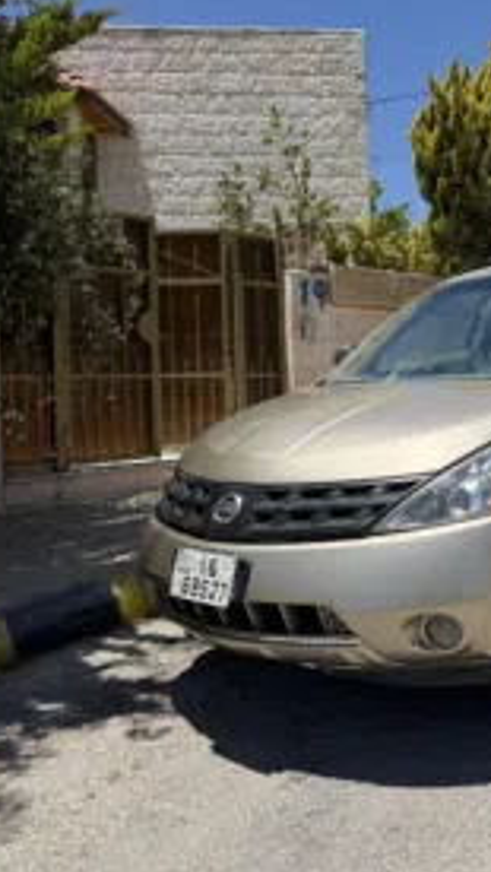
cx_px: 431
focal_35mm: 38
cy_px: 396
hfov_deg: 30.1
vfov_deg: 52.7
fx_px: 878
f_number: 1.78
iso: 125
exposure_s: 1/8130
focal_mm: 6.76
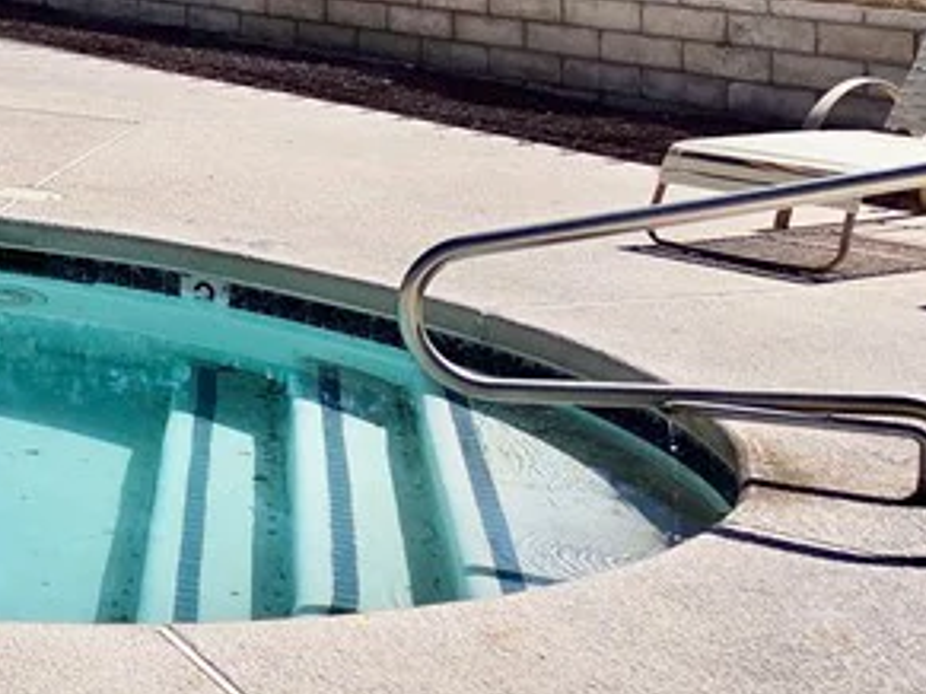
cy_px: -207
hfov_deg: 19.7
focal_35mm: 81
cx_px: -598
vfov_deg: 17.1
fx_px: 2166
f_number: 1.8
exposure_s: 1/7891
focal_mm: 5.4
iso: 64
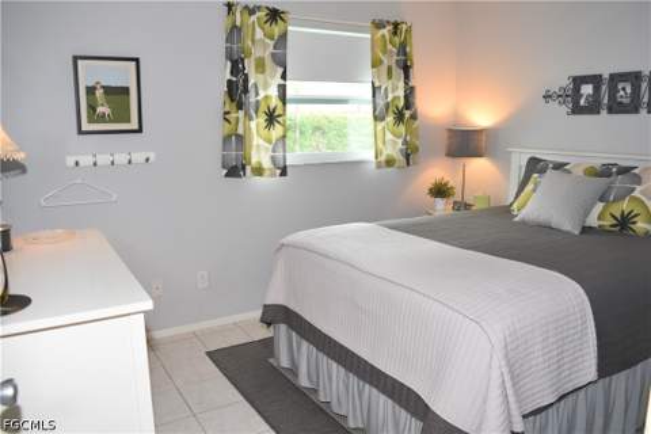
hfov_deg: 67.4
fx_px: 488
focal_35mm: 27
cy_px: 217
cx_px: 326
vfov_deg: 47.9
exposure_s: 1/100
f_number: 5
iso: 800
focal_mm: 18
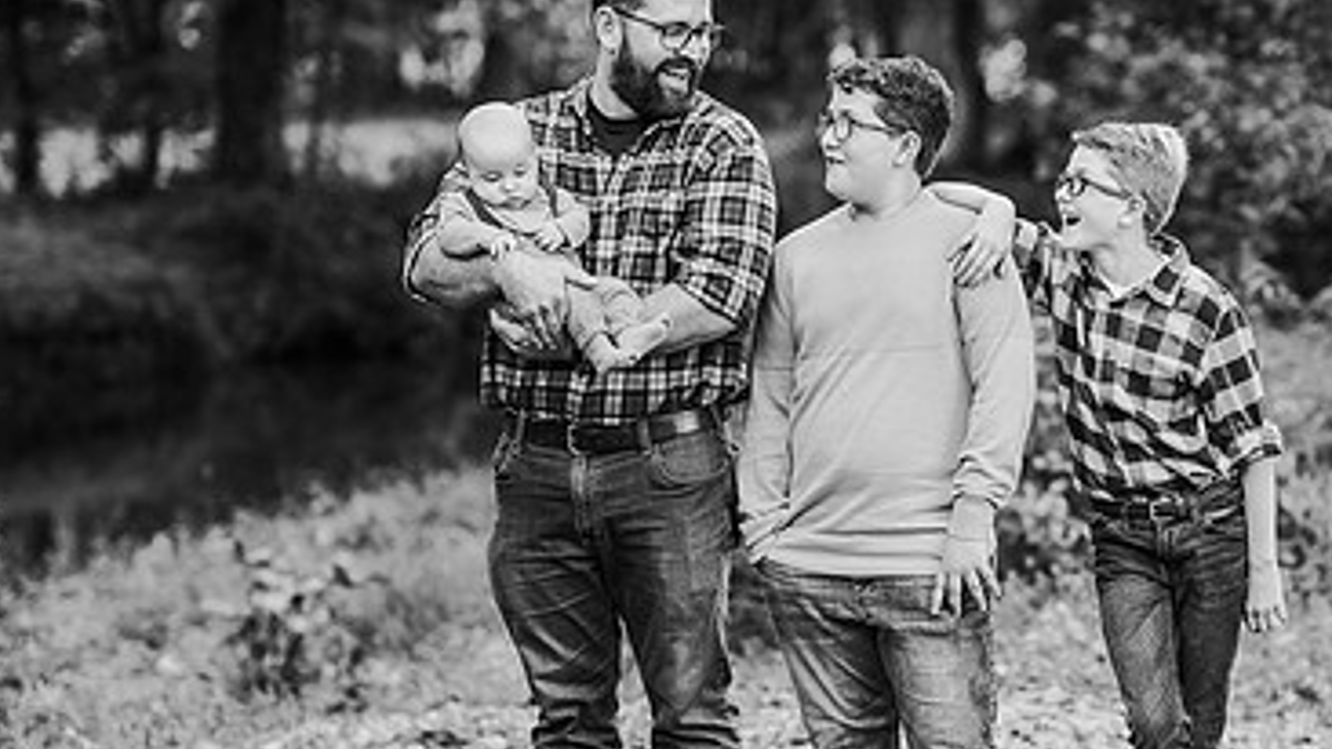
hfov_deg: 15.2
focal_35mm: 141
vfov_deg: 8.6
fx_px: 4981
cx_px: 917
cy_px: 464
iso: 200
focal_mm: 85
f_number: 2.2
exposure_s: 1/200
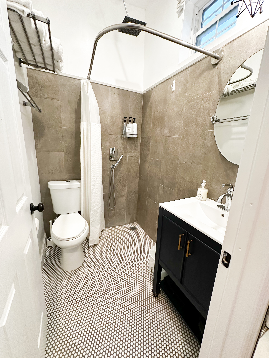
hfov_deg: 85.7
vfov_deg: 102.1
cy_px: 179
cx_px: 134
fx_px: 145
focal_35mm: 14
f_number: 2.2
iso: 400
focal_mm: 2.22
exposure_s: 1/60
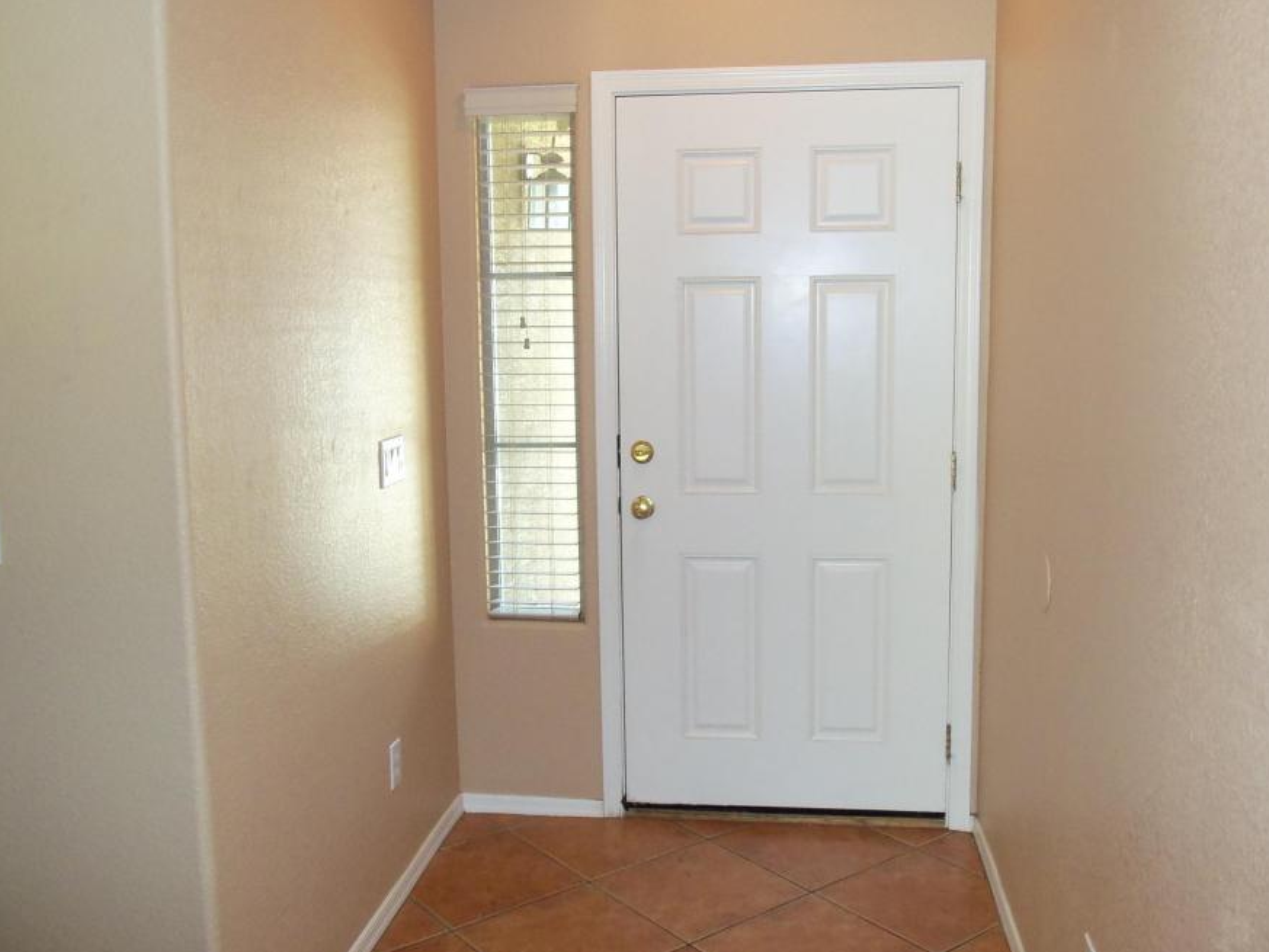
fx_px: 1247
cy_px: 462
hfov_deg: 53.9
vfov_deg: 41.8
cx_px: 661
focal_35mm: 34
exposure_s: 1/30
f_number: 3.4
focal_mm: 5.2
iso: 160
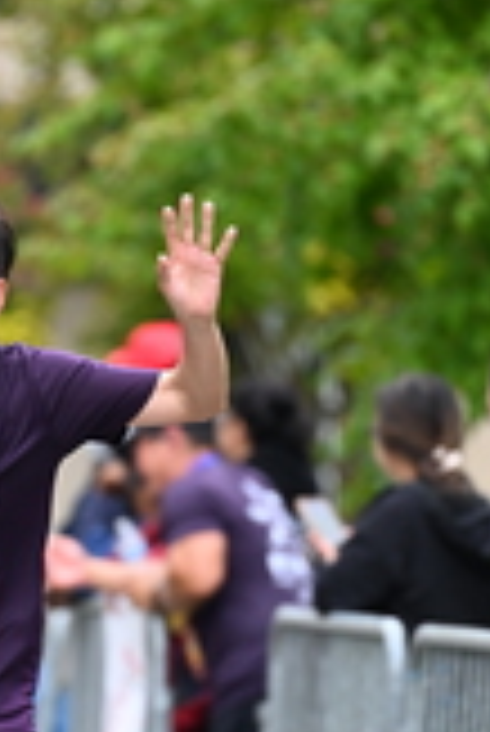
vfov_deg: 3.1
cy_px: 409
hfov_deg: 2.0
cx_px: 83
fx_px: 13710
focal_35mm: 673
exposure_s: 1/2000
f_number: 2.8
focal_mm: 200
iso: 800
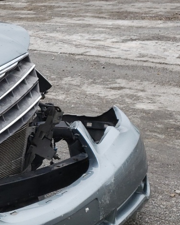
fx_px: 580
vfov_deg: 21.7
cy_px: 180
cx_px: -140
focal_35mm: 87
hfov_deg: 15.3
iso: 50
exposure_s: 1/400
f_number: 1.5
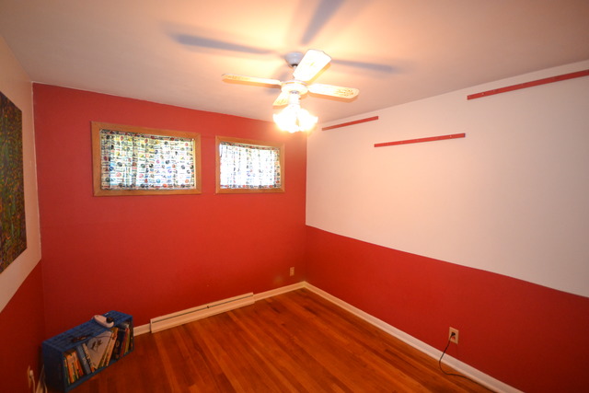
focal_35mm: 15
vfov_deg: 77.4
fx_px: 245
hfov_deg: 100.4
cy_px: 196
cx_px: 294
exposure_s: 1/60
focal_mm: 10
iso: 2000
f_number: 4
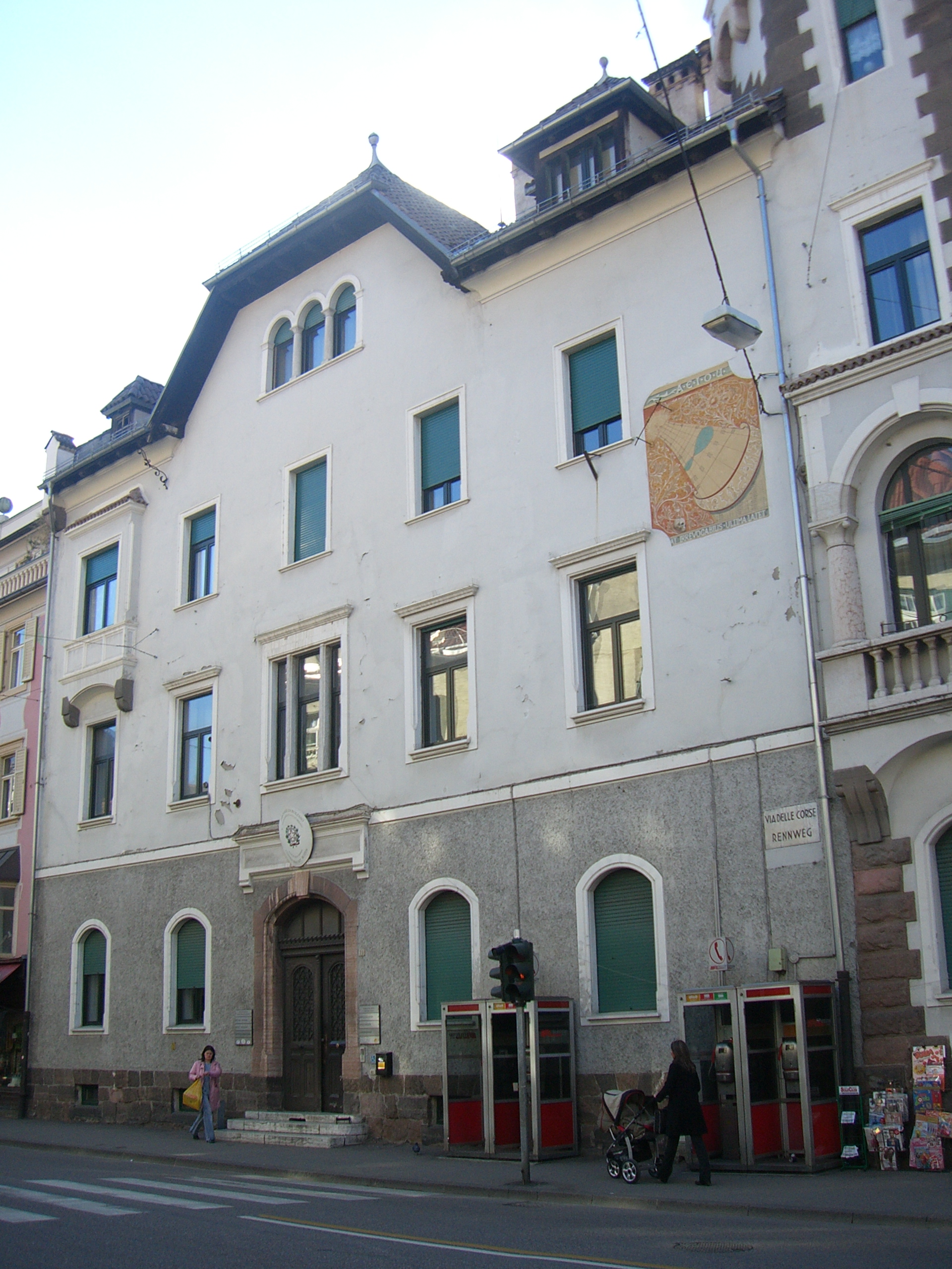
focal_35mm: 38
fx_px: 1393
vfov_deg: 49.0
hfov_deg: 37.7
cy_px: 634
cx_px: 476
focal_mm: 6.2
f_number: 2.7
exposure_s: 1/320
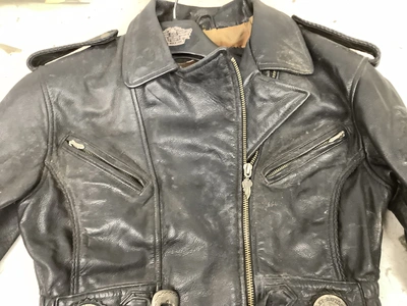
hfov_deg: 58.4
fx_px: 364
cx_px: 204
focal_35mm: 31
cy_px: 153
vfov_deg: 45.4
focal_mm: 3.3
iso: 250
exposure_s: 1/60
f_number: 2.4
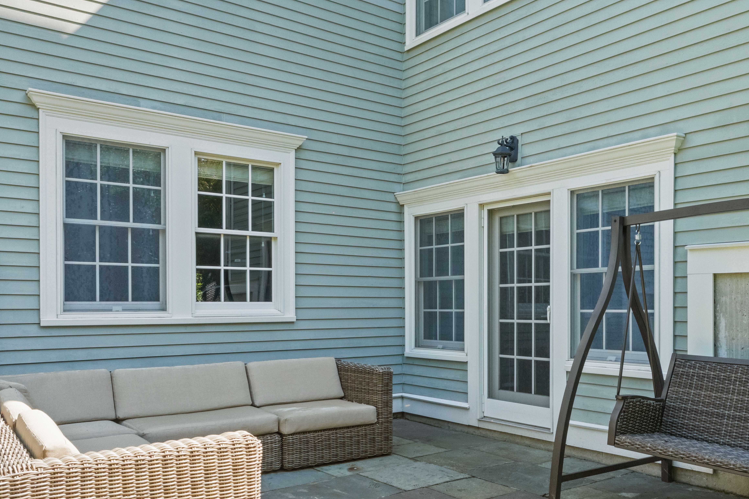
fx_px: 687
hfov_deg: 57.0
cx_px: 426
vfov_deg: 39.8
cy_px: 301
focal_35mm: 33
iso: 3200
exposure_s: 1/100
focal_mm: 16
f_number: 11
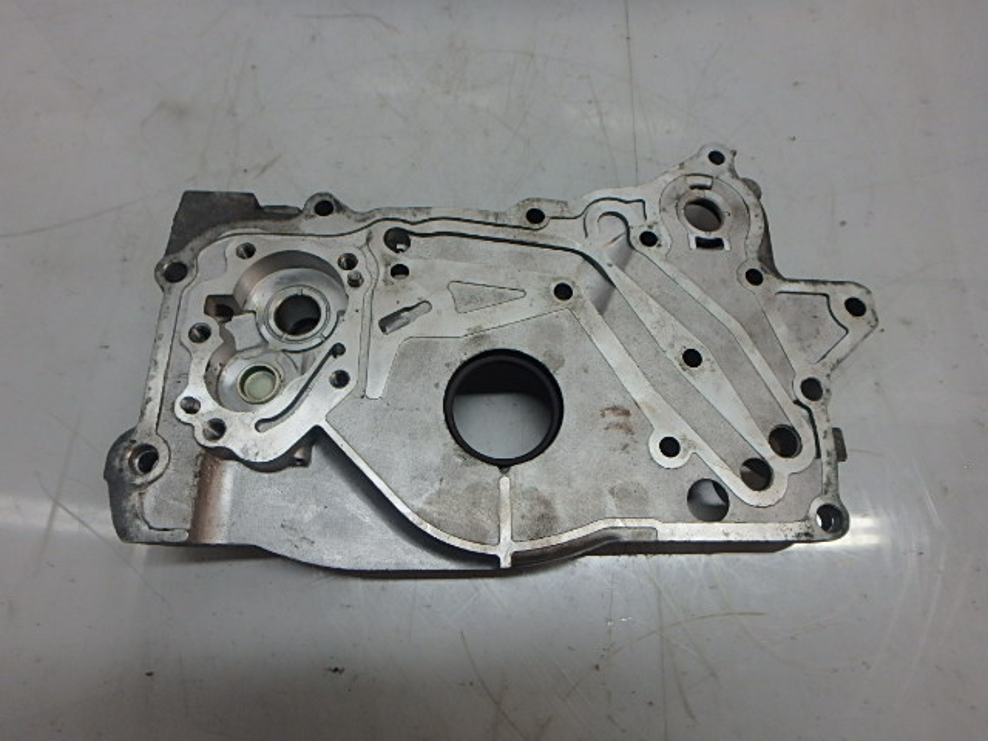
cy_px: 370
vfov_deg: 63.4
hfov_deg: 79.0
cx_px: 494
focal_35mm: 21
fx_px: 599
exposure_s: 1/60
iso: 200
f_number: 3.5
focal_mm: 3.7
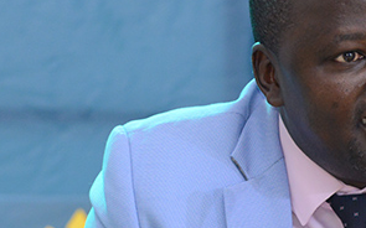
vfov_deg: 2.2
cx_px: 378
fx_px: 5902
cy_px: 206
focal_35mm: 592
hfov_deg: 3.5
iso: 2500
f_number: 5.6
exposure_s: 1/200
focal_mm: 190
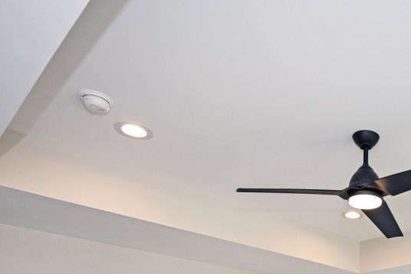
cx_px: 390
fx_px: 445
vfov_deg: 27.6
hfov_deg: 43.9
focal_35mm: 39
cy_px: 369
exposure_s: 1/100
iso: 200
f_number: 5
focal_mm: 14
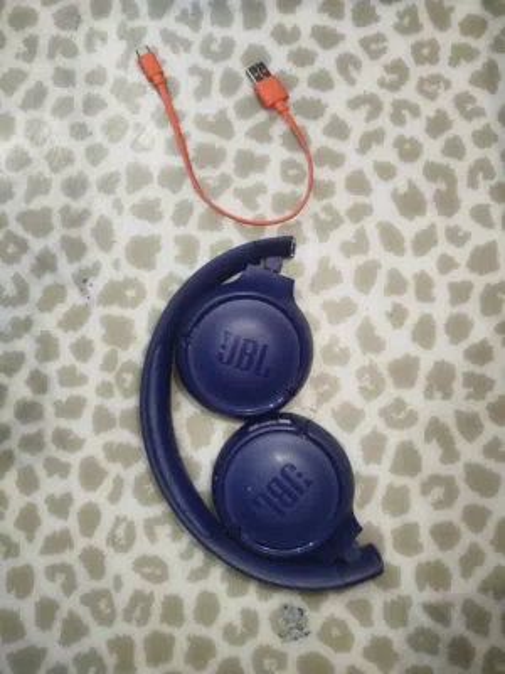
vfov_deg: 71.6
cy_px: 337
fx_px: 467
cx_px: 252
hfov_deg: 56.8
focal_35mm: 24
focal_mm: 5.31
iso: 320
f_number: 1.7
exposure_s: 1/33
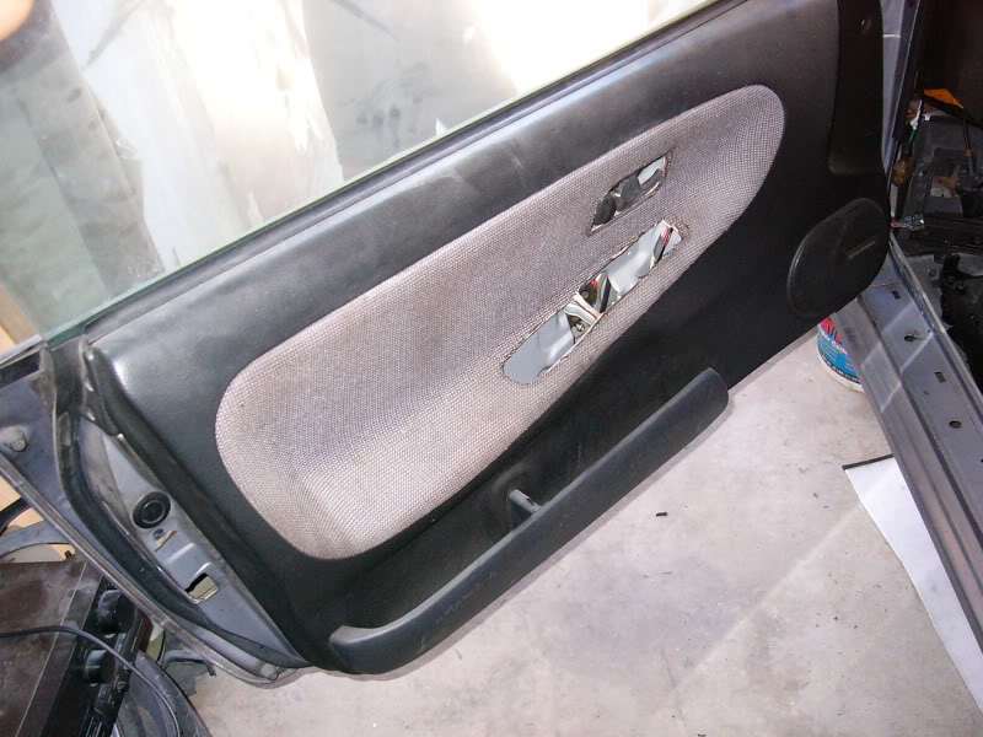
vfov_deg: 40.7
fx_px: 994
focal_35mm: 35
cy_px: 368
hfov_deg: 52.6
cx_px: 492
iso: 200
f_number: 2.8
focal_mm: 5.8
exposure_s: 1/60
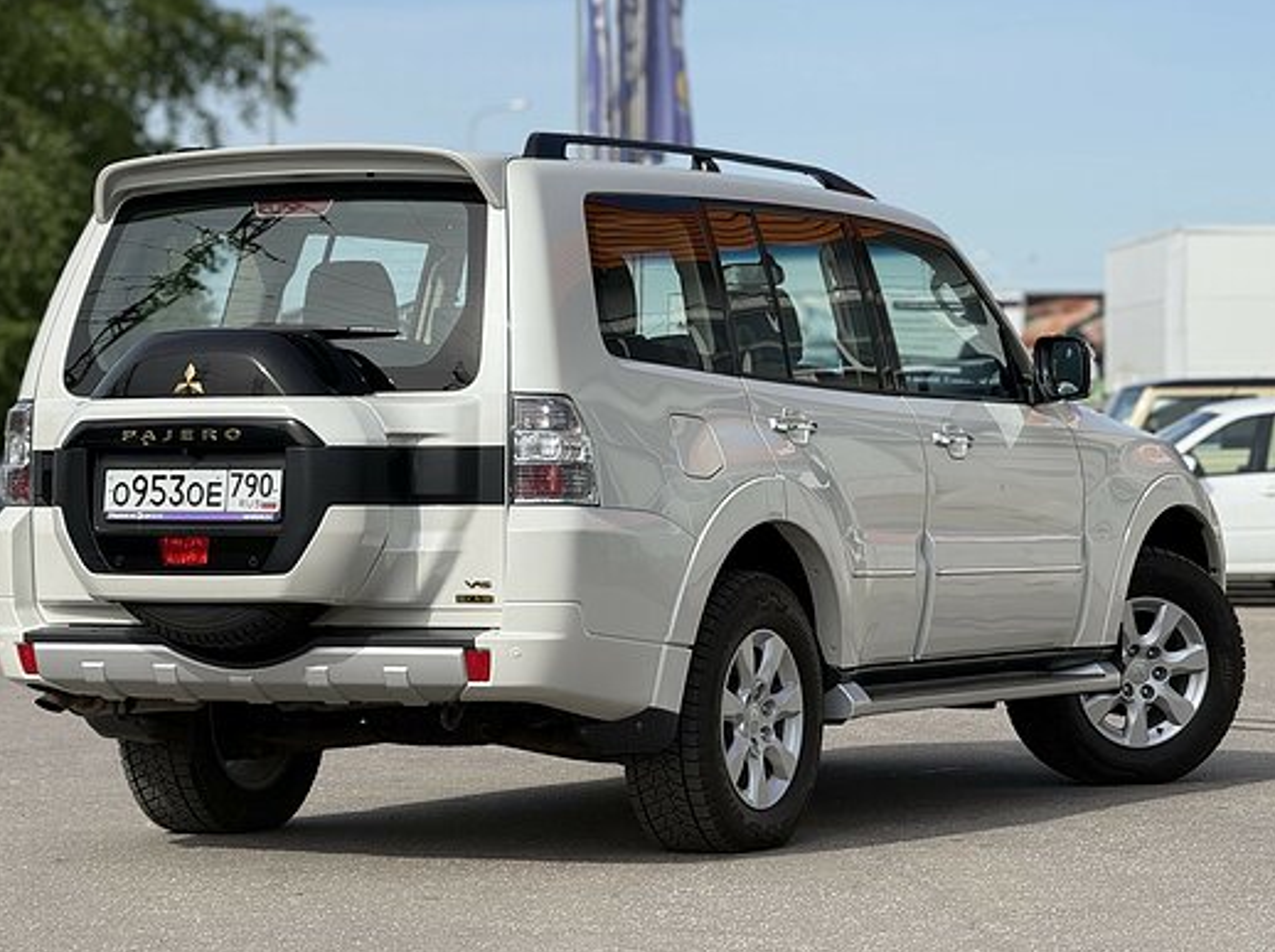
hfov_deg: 15.5
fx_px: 4671
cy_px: 497
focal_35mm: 127
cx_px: 625
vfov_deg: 11.6
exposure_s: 1/1650
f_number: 2.8
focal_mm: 15.66
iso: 64
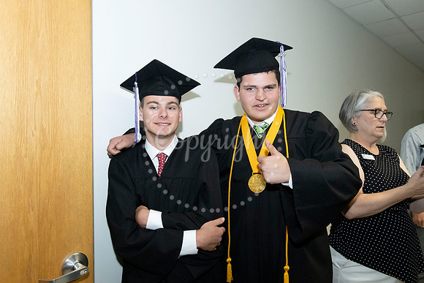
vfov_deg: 49.6
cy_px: 142
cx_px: 212
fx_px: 306
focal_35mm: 26
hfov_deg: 69.4
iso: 6400
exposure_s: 1/200
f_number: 7.1
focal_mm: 26
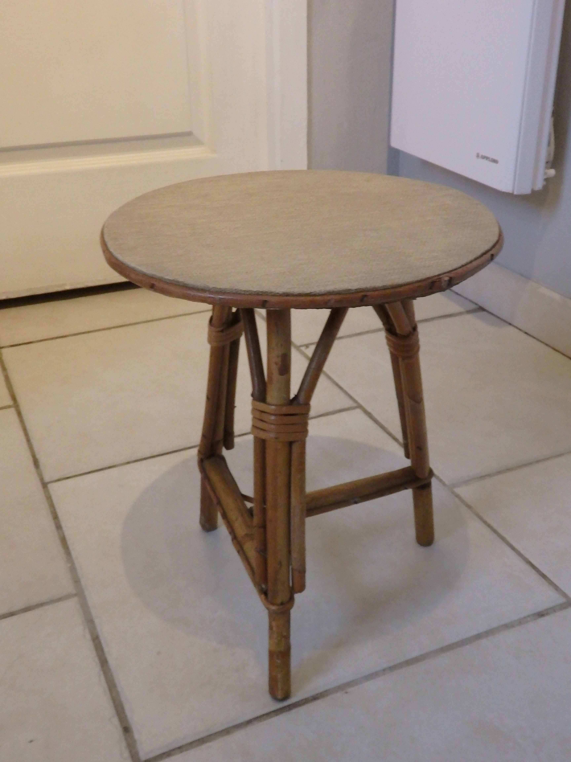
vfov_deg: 50.1
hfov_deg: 38.7
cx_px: 286
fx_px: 814
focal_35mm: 37
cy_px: 381
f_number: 3.6
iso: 1000
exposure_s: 1/40
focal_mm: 6.6
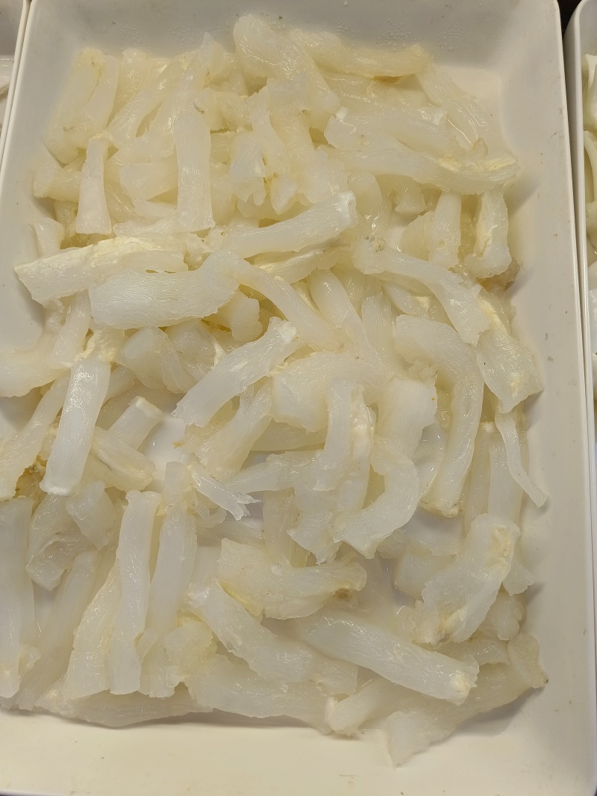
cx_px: 298
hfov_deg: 58.9
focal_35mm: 23
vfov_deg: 73.9
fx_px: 529
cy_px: 398
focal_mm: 5.59
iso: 224
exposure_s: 1/100
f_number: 1.88
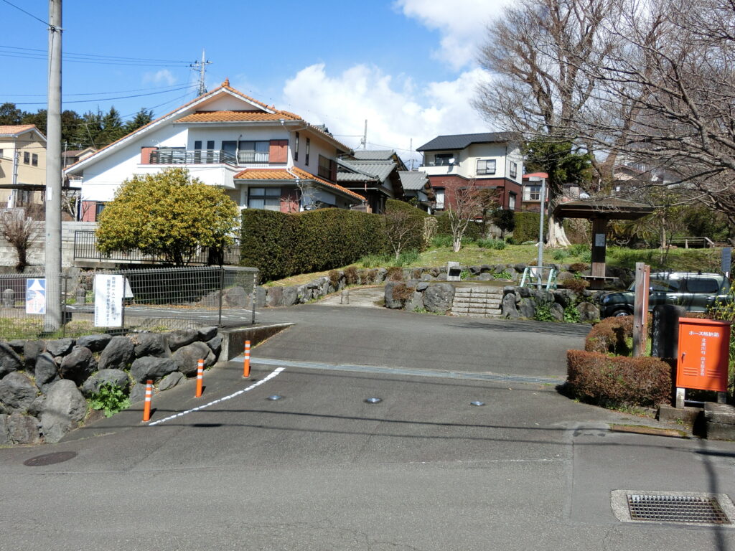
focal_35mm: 34
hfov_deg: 54.0
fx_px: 722
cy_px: 276
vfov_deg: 41.8
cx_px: 368
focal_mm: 6
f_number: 3.9
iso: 100
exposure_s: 1/1000
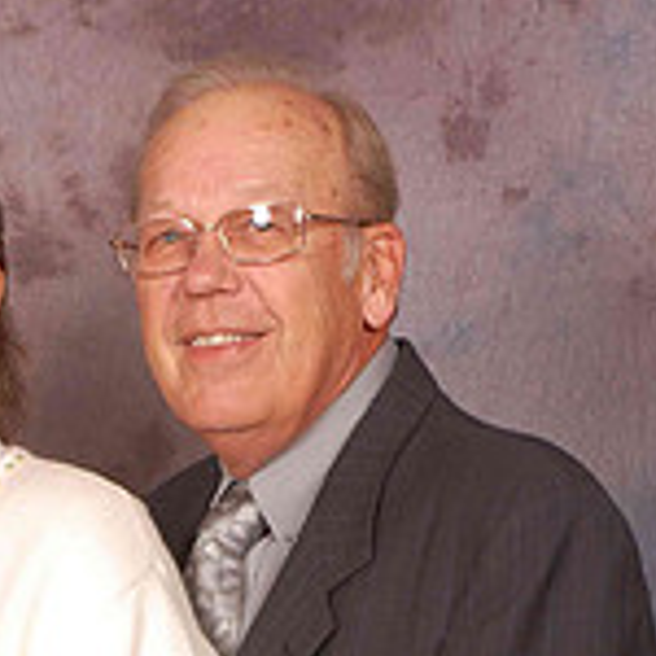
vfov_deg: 9.8
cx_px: 50
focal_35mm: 176
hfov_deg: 9.9
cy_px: 840
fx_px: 3774
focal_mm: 46
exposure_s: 1/125
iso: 200
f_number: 10
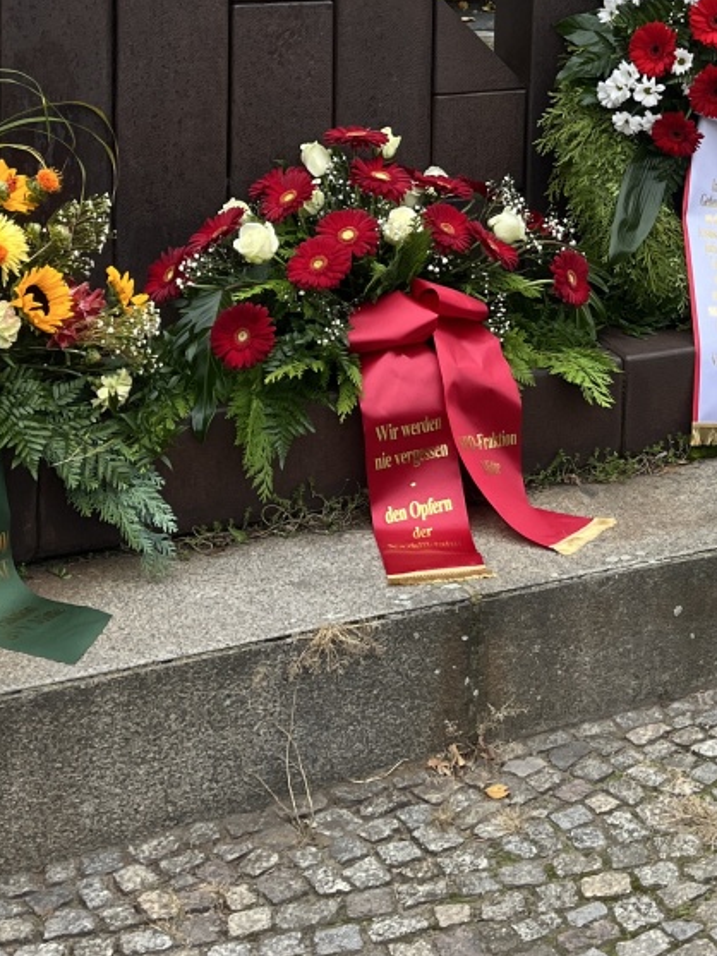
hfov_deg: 20.4
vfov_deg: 25.5
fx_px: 1932
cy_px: -132
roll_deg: -1.2
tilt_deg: -1.8
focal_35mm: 70
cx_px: 709
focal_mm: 5.1
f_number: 1.6
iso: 50
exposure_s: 1/384
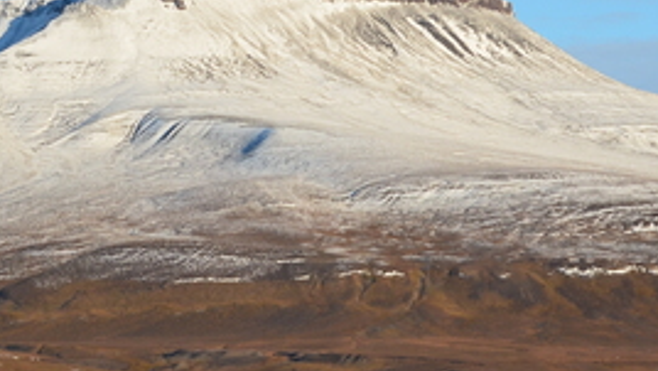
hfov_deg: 10.5
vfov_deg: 5.9
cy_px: 80
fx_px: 3578
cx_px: 258
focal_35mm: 205
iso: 200
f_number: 10
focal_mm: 50
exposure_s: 1/320
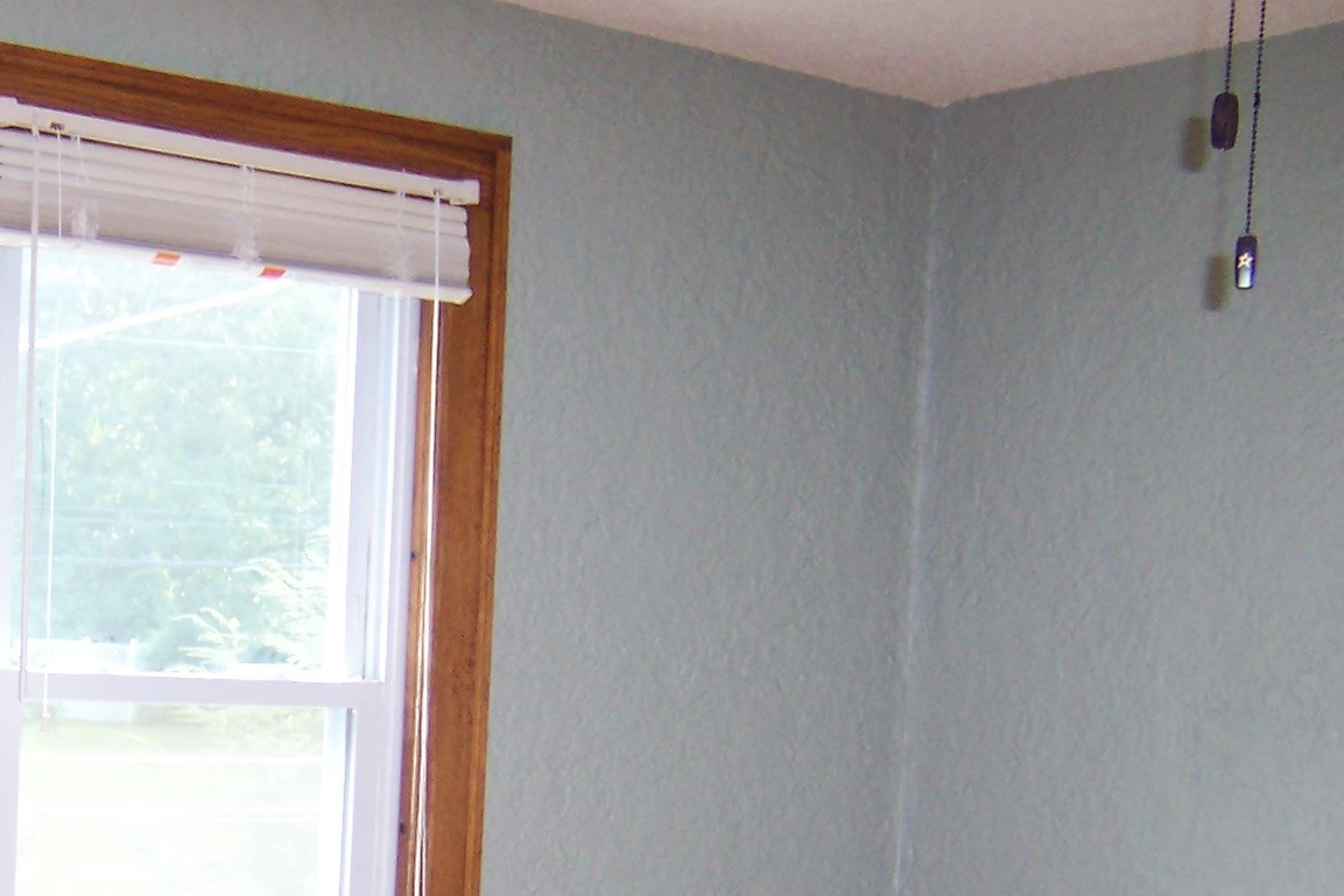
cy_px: 872
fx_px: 2464
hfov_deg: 29.6
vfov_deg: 20.1
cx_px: 206
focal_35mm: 66
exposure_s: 1/60
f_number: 2.4
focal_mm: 5.6
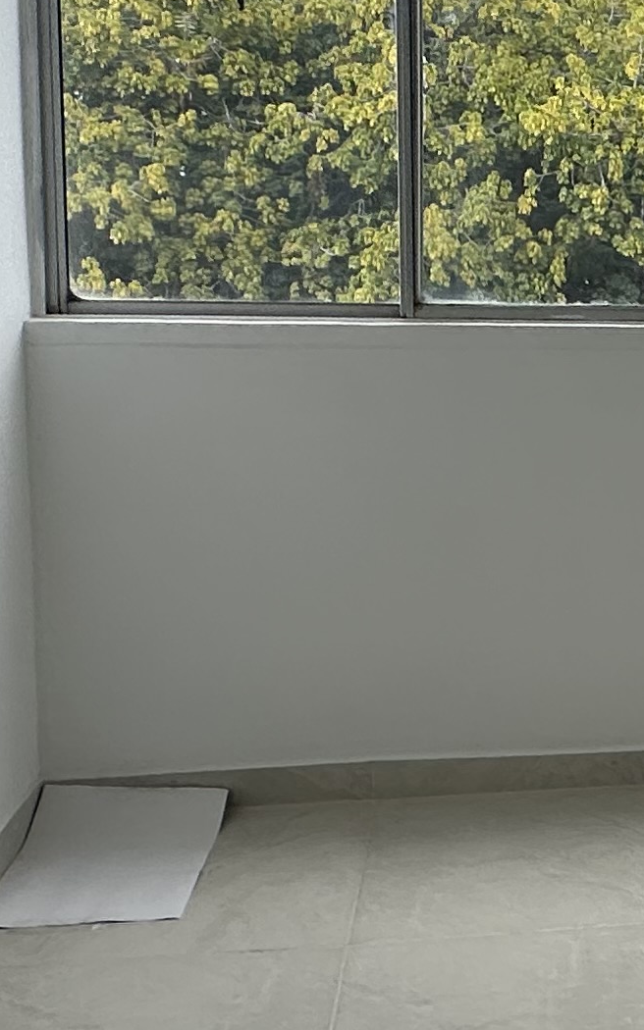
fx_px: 1601
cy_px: 419
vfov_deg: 35.6
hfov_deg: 20.7
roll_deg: +0.6
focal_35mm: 57
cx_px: 846
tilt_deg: -7.4
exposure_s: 1/537
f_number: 2.2
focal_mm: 2.22
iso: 40
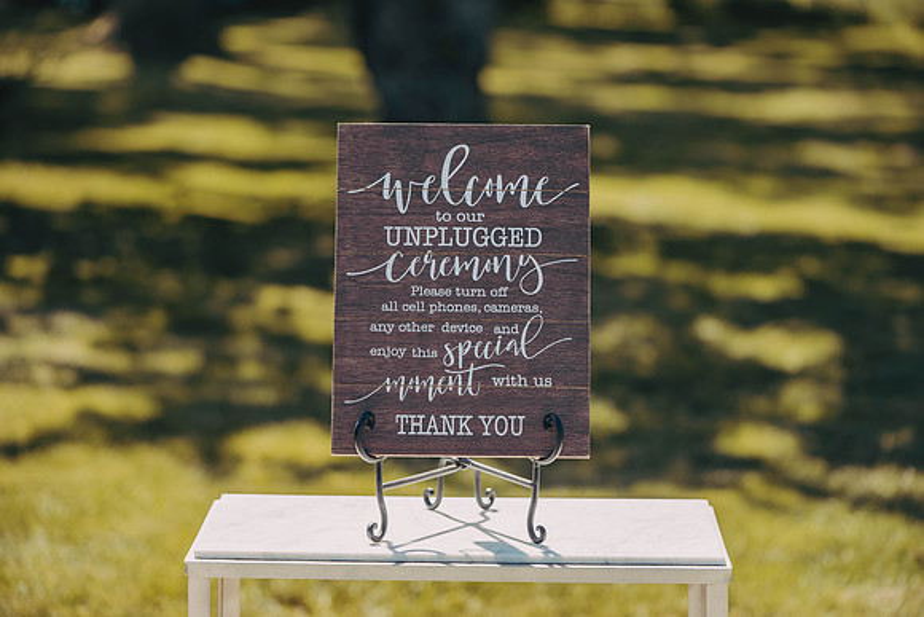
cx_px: 462
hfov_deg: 18.6
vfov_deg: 12.5
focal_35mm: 110
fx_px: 2824
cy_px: 308
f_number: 2.8
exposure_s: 1/800
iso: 125
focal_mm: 110
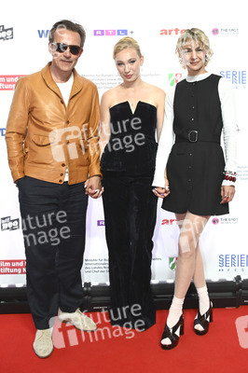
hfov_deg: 36.8
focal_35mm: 36
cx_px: 124
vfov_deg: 53.2
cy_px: 186
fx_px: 373
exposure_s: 1/200
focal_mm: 36
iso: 1250
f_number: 4.5
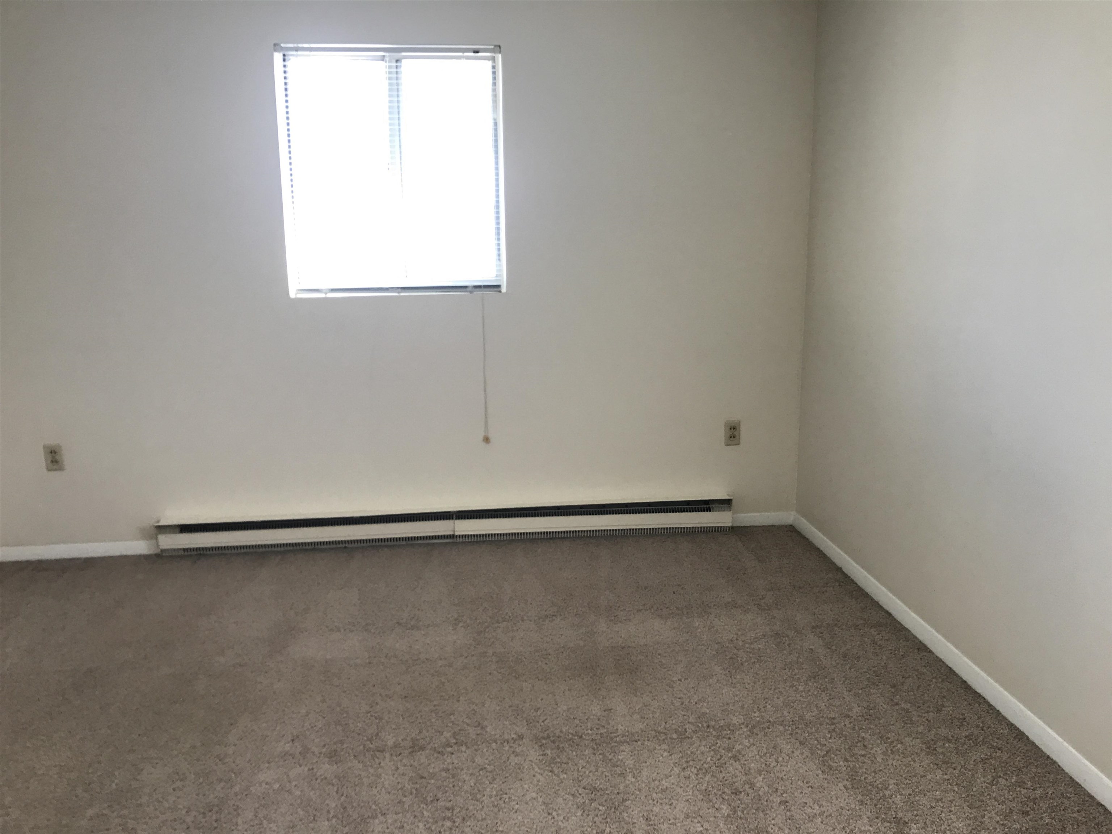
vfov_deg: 49.7
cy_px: 417
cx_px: 556
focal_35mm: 28
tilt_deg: -11.0
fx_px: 899
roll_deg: +0.9
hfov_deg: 63.4
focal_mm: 3.99
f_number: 1.8
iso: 20
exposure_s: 1/30
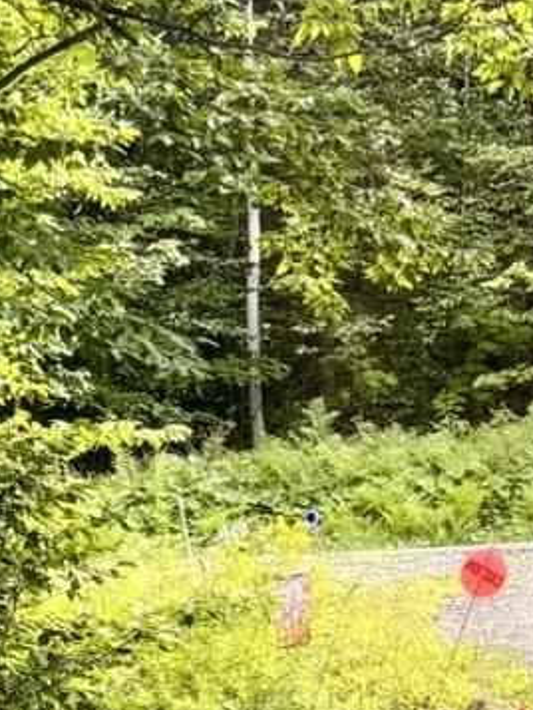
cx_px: -175
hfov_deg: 9.8
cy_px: 1583
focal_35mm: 149
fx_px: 3057
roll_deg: +1.3
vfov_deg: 11.4
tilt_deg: -17.1
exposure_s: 1/190
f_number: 1.6
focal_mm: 5.96
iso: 40
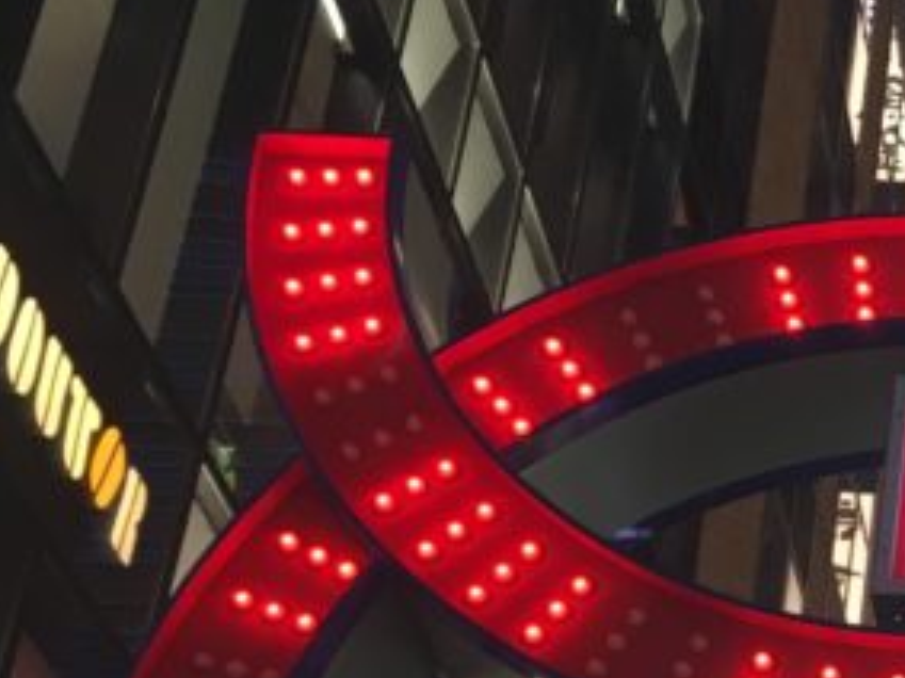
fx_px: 2744
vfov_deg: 13.7
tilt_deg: +27.6
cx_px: 1532
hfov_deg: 16.3
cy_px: 780
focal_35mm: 105
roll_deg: +1.5
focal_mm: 4.15
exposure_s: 1/30
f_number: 2.2
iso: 64
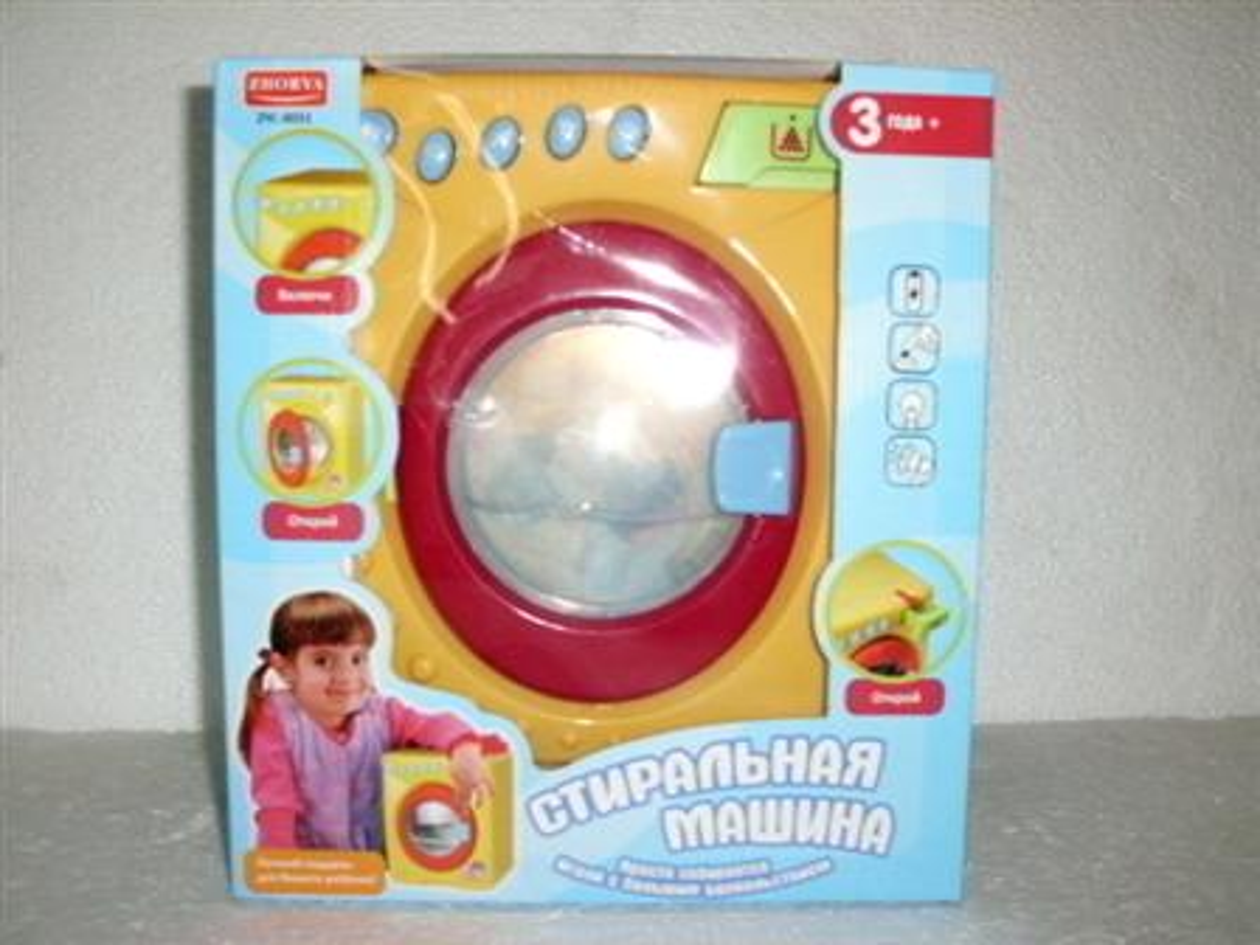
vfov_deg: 39.7
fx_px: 1310
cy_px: 472
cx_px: 630
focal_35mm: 36
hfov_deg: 51.4
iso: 64
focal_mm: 6.3
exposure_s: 1/60
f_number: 2.9
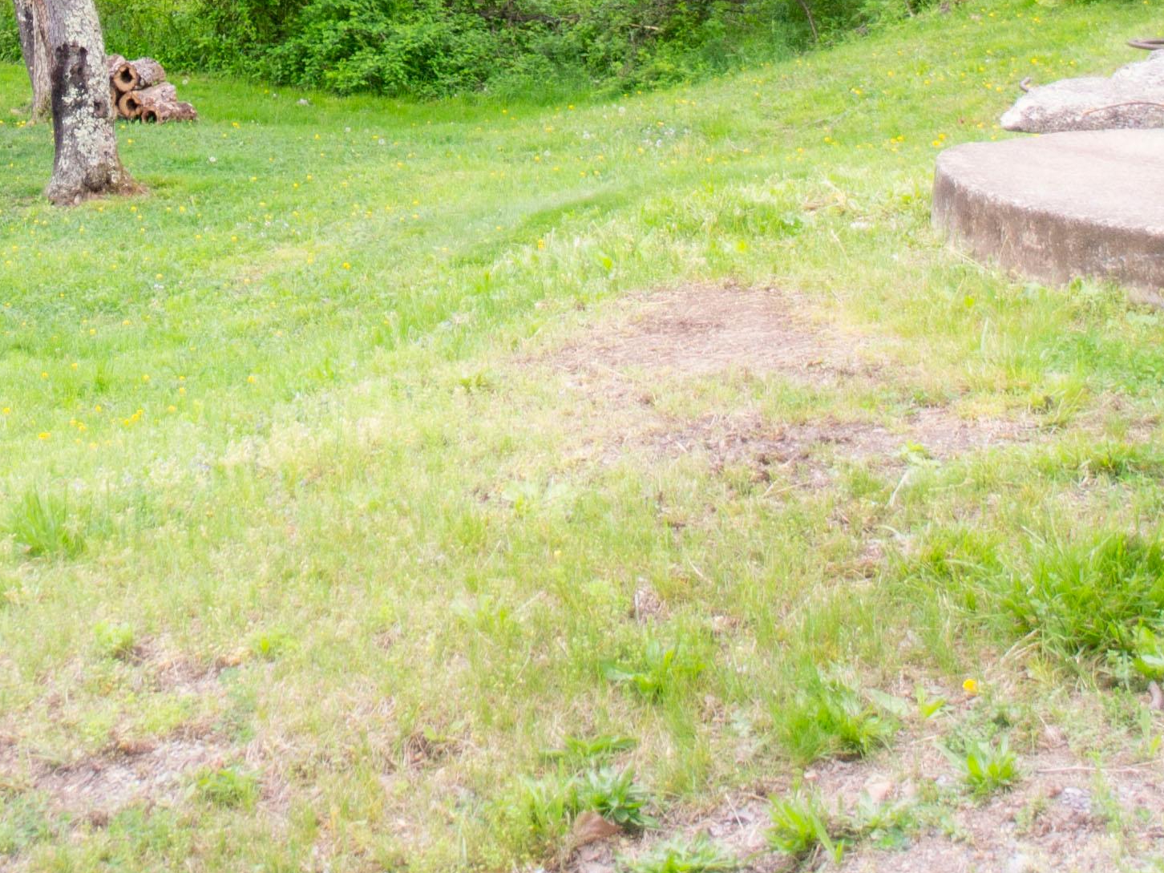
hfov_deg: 16.4
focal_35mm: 119
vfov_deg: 12.1
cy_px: -227
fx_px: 4002
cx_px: 218
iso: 200
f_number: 3.8
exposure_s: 1/125
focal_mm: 26
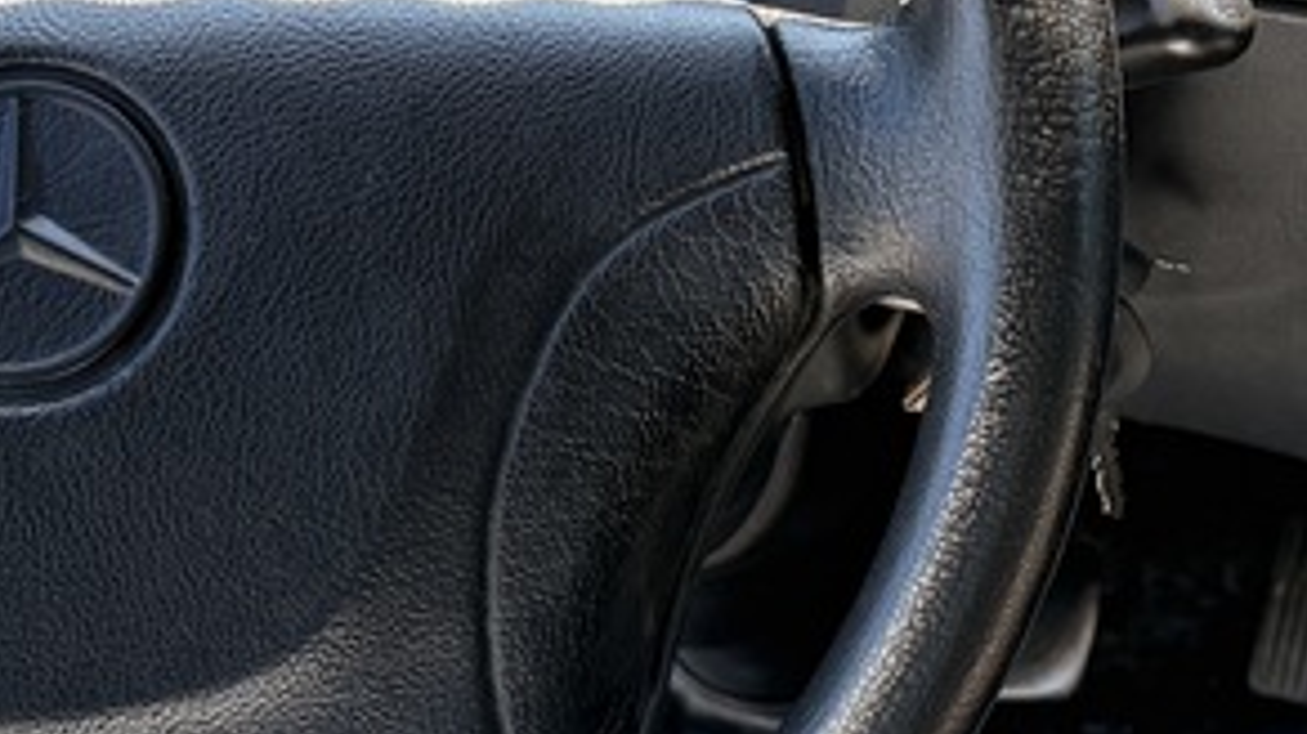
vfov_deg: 11.8
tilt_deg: -55.3
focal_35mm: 102
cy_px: 219
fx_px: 3534
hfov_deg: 20.7
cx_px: 1068
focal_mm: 6.76
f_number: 1.78
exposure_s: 1/356
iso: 100
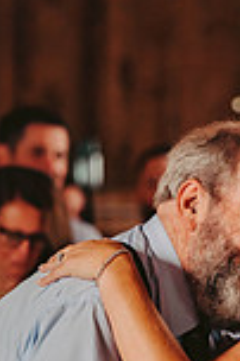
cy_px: 294
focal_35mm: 361
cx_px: 197
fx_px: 3618
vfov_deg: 5.7
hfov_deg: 3.8
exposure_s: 1/400
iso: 400
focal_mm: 122
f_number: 2.8
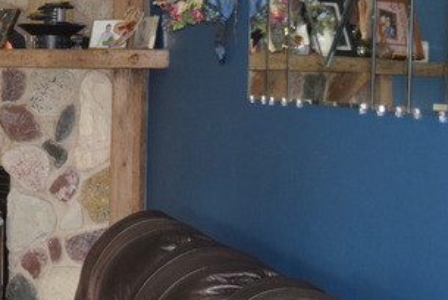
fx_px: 1371
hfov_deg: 18.2
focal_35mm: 110
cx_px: 29
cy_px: 130
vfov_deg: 12.5
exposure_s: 1/60
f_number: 4.5
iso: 2000
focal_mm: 35
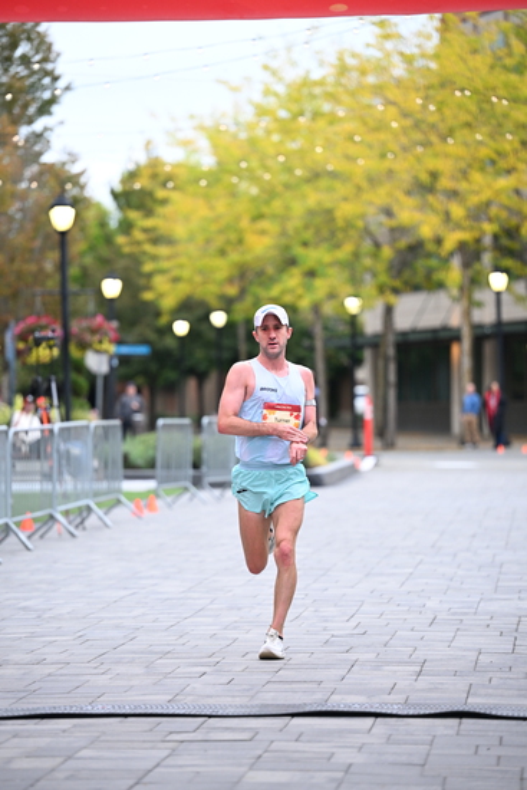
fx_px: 3072
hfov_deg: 9.8
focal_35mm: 140
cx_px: 264
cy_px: 395
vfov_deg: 14.6
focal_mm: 140
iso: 1250
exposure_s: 1/640
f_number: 2.8
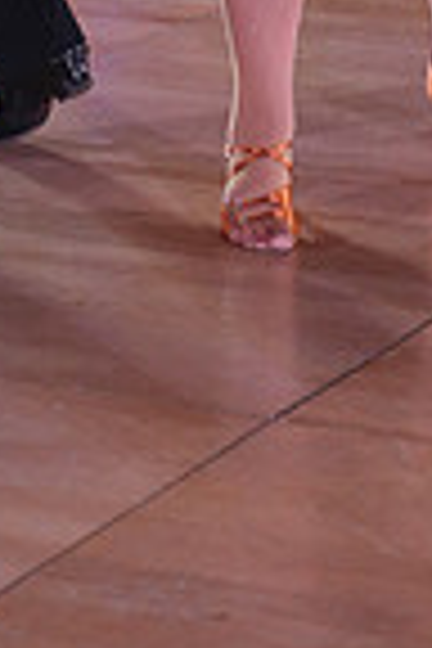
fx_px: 3618
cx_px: 191
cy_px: -585
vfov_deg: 9.6
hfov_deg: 6.8
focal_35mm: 201
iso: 1250
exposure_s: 1/400
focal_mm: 50
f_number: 4
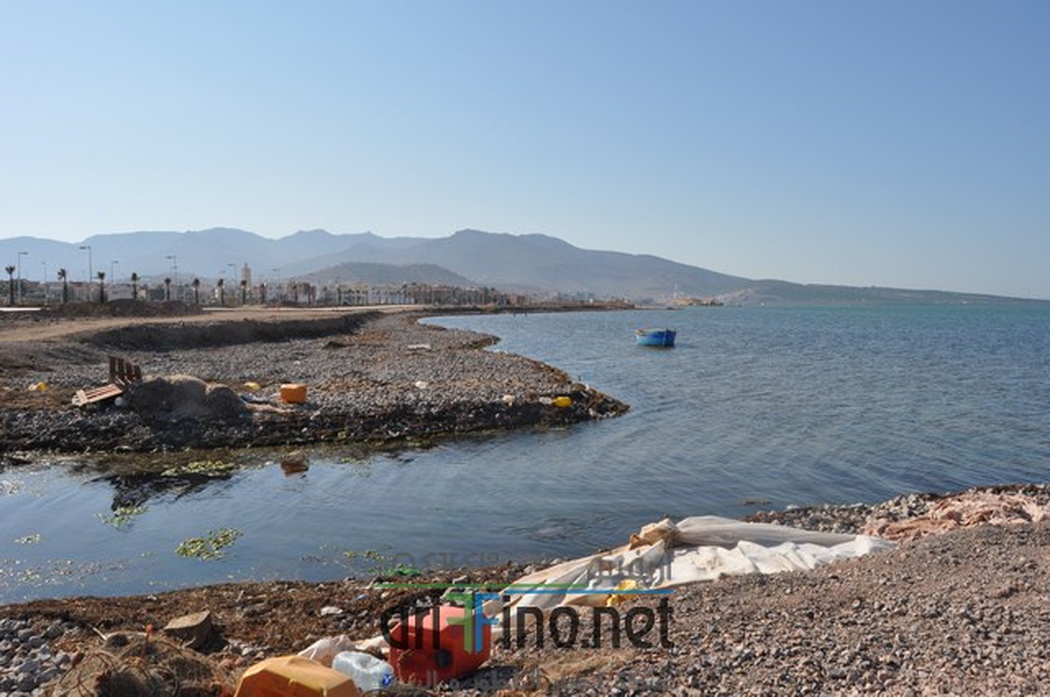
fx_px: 830
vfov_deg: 45.6
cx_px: 525
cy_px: 348
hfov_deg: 64.6
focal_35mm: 28
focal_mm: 19
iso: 200
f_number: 10
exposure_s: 1/400
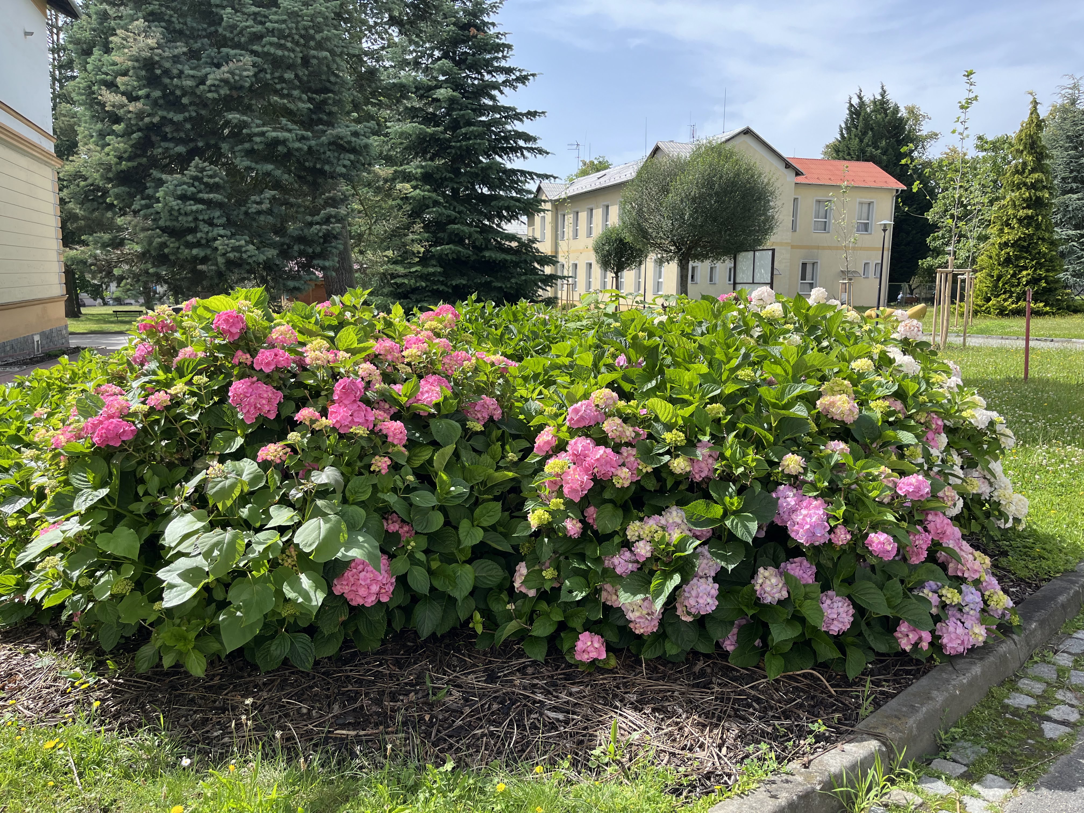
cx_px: 542
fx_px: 814
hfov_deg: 67.3
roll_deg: -2.7
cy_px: 406
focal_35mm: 26
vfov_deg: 53.1
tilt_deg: -8.3
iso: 50
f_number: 1.6
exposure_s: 1/1151
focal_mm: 5.1
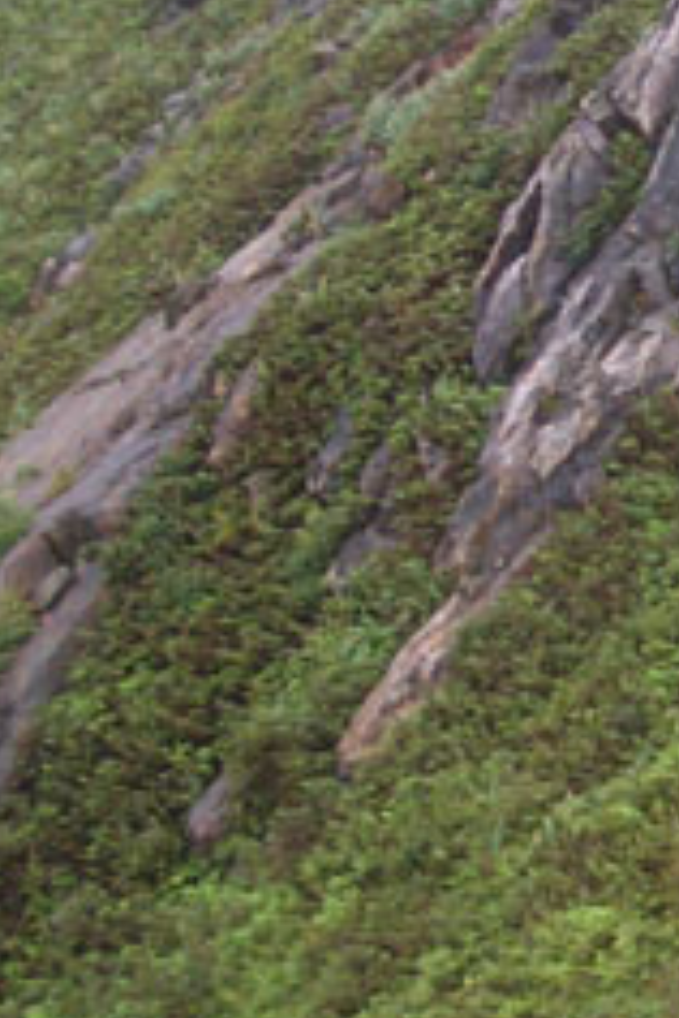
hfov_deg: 10.9
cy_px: 378
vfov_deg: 16.6
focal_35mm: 123
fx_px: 3480
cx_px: 911
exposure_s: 1/80
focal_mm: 5.8
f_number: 2.6
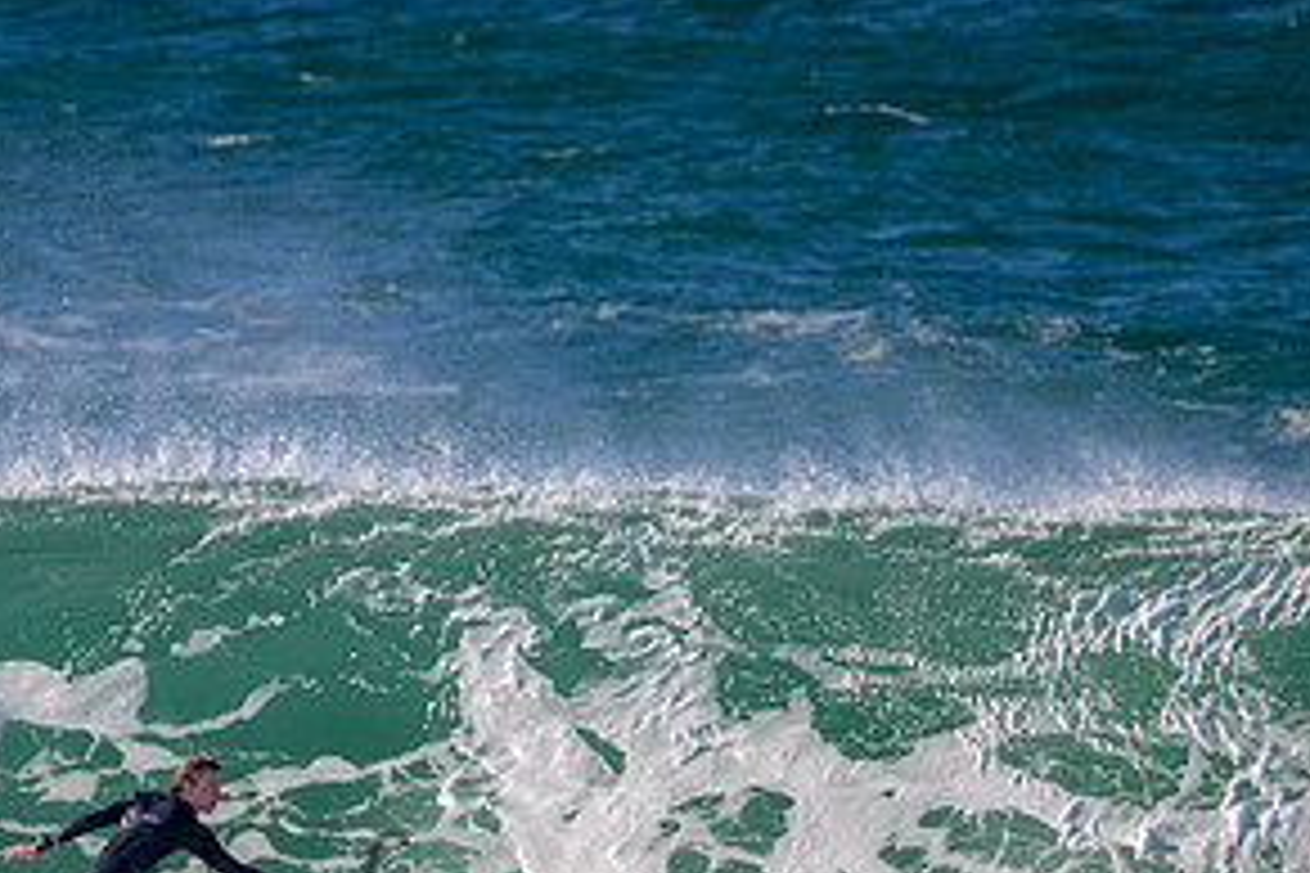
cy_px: 862
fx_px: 58072
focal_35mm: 1596
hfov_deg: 1.3
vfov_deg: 0.9
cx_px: 342
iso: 1250
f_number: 11
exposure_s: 1/2000
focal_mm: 800
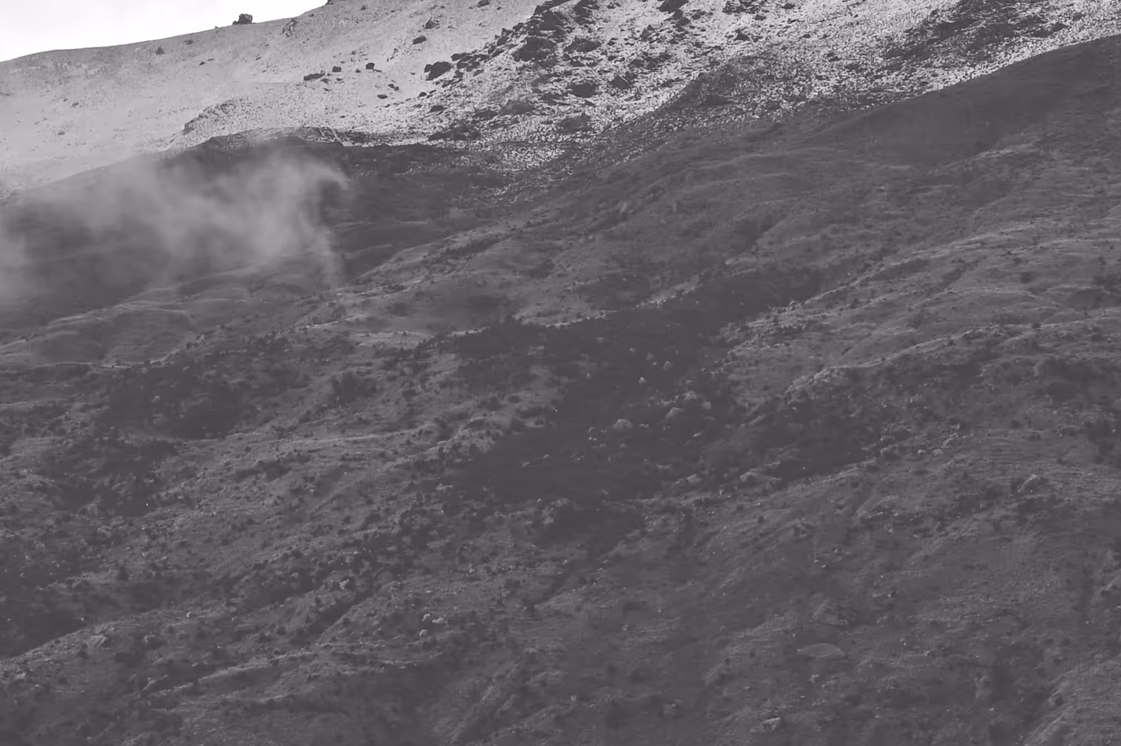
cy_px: 9
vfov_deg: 6.5
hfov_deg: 9.8
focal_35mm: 209
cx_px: -43
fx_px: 6504
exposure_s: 1/160
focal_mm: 70
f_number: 14
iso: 100
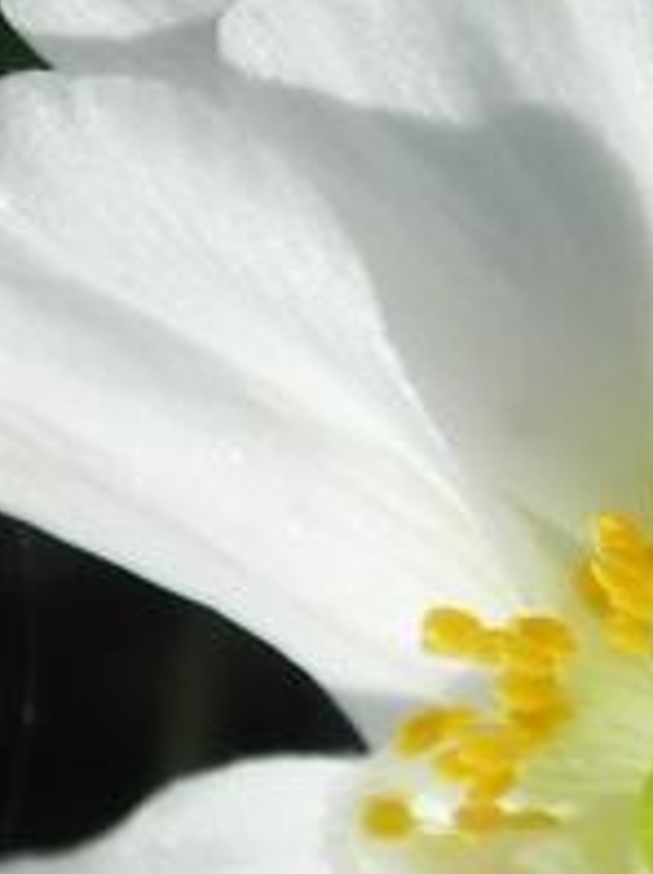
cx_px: 794
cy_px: 724
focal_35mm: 186
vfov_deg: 10.6
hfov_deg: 7.9
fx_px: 4688
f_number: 3.2
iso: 160
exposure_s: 1/1600
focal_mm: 8.2
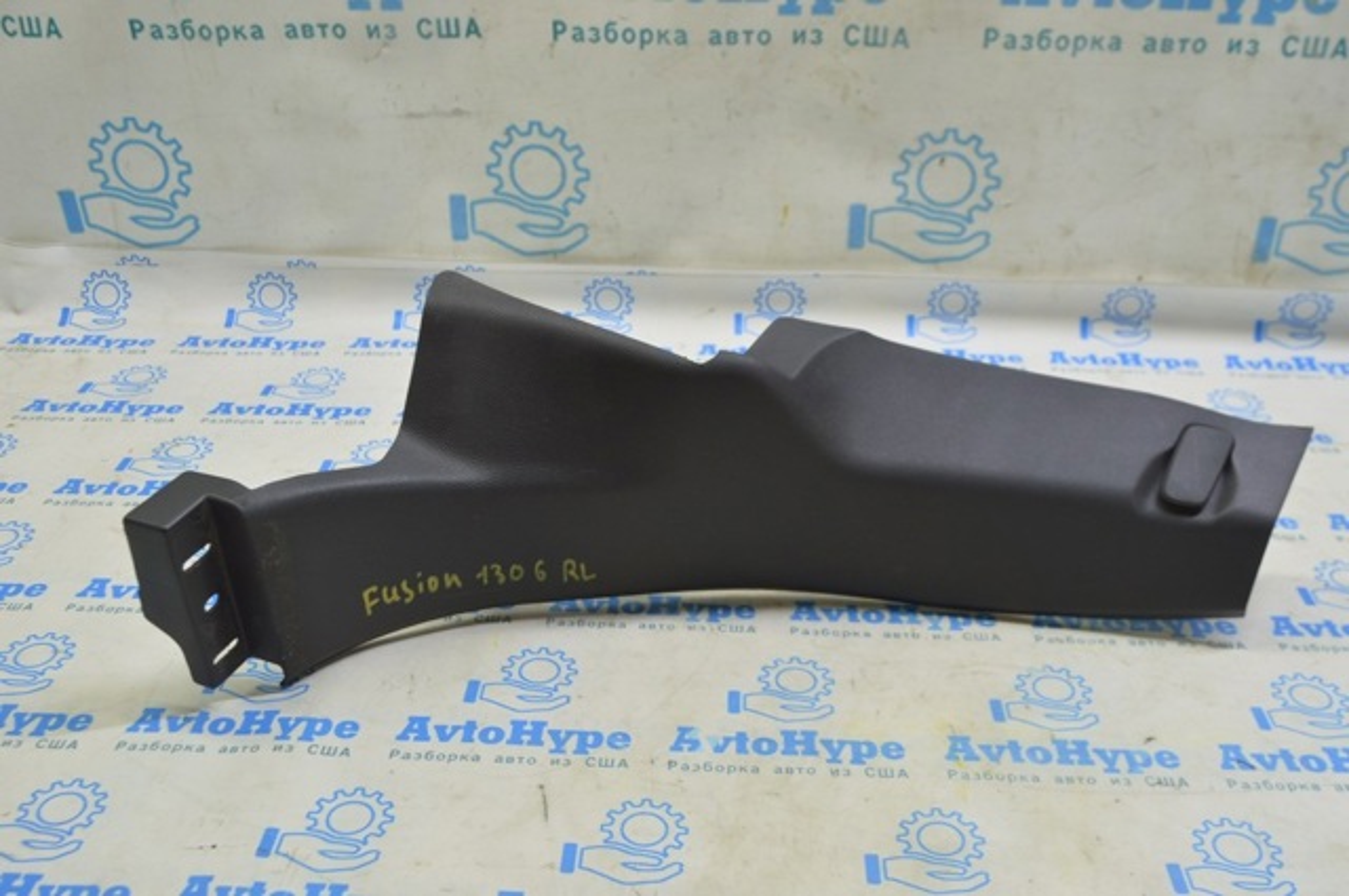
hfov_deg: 51.3
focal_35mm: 38
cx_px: 674
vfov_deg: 35.4
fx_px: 1403
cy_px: 448
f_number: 5.6
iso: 400
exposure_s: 1/20
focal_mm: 25
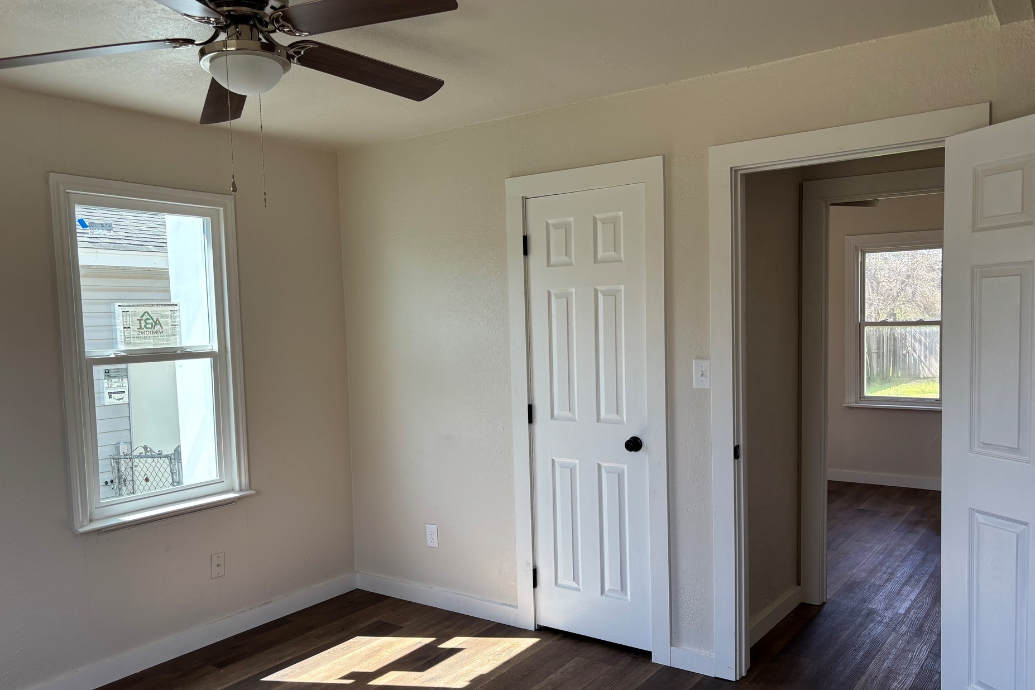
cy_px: 370
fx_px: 805
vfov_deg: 46.4
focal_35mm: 28
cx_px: 526
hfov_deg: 65.5
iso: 40
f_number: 1.6
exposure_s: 1/219
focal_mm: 5.96
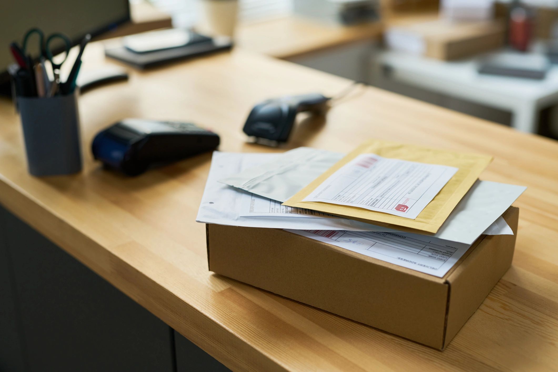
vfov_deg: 27.0
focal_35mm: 50
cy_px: 186
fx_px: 775
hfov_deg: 39.6
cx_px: 279
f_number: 3.2
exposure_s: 1/200
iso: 200
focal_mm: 50
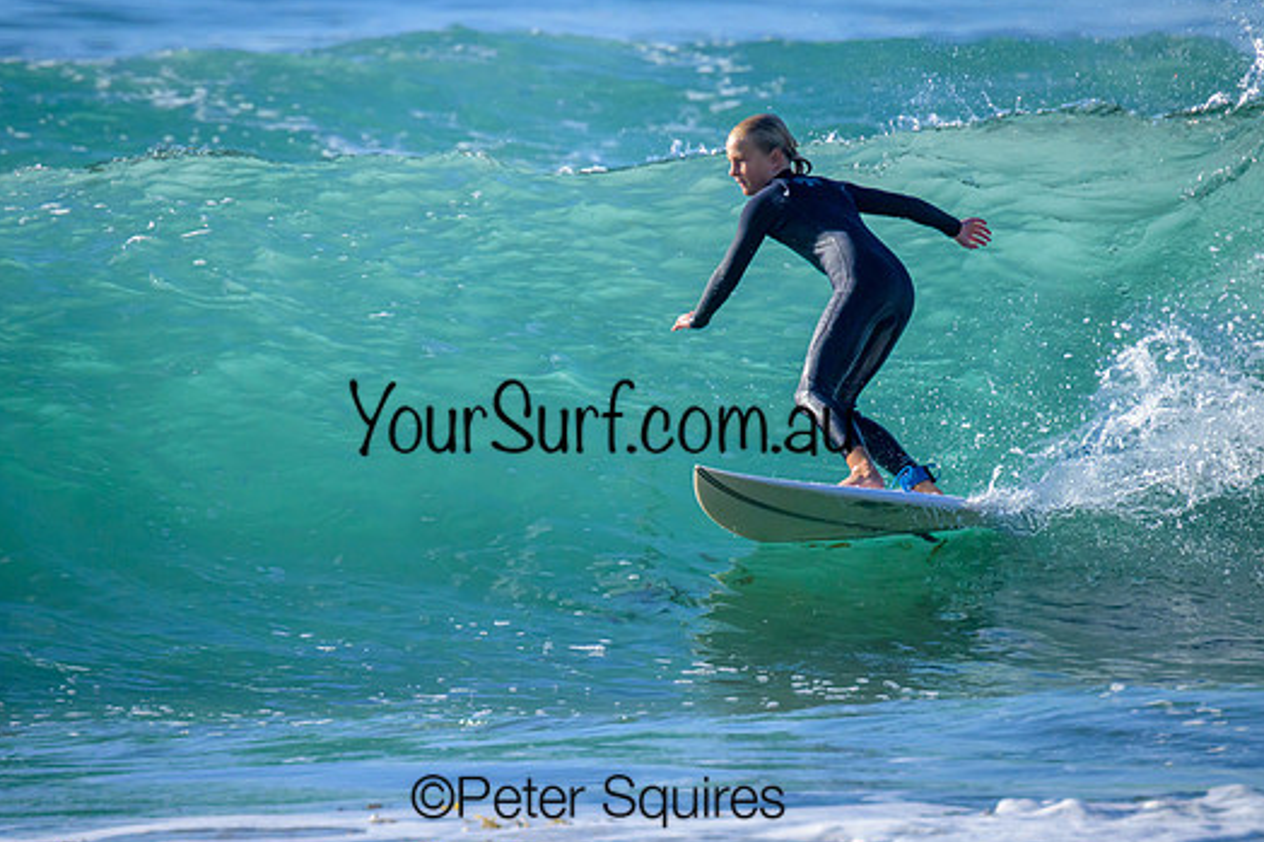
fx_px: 31097
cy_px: 397
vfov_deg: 1.6
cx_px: 598
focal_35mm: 886
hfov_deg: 2.3
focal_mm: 800
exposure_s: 1/2500
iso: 2200
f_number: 11
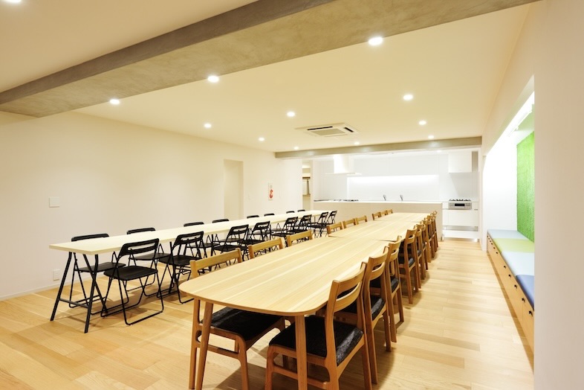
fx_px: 308
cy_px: 195
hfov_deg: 86.9
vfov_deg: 64.6
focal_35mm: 19
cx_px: 292
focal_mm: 19
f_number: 16
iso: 400
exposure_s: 1/1.3
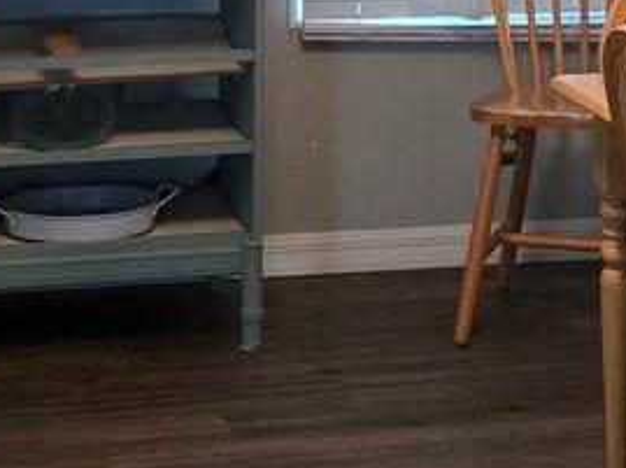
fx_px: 2474
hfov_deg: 14.4
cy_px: -307
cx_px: 379
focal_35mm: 137
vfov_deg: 10.3
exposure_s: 1/120
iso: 320
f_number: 1.7
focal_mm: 6.3
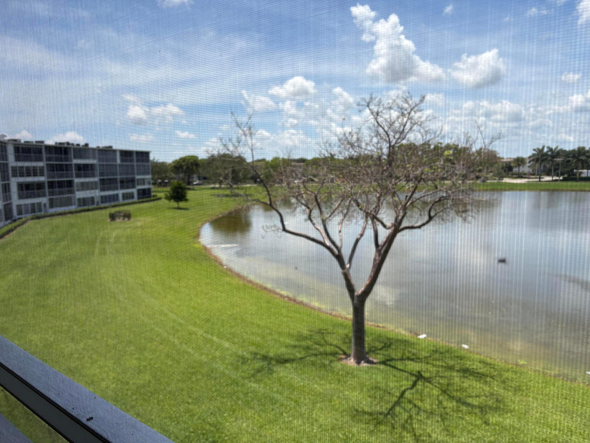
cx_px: 295
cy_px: 222
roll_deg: +1.6
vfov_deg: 53.1
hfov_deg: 67.3
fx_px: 443
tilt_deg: -6.7
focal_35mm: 26
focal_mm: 5.96
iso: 50
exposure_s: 1/2985
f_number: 1.6
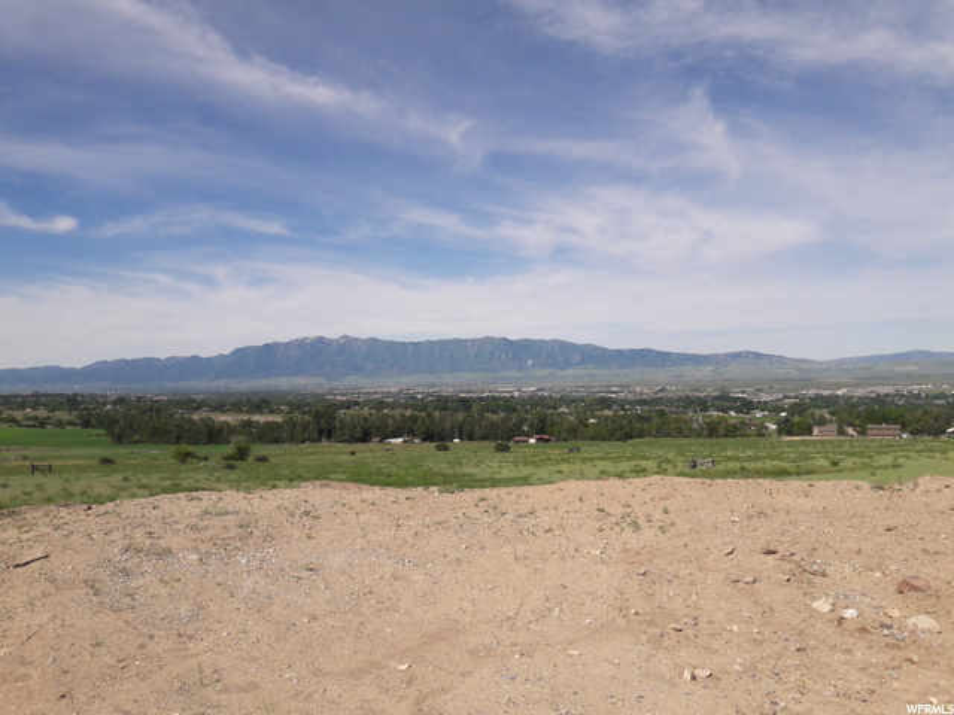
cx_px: 477
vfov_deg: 49.7
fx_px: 772
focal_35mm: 28
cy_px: 358
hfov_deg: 63.4
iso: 40
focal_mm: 3.7
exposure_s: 1/2342
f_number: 1.9
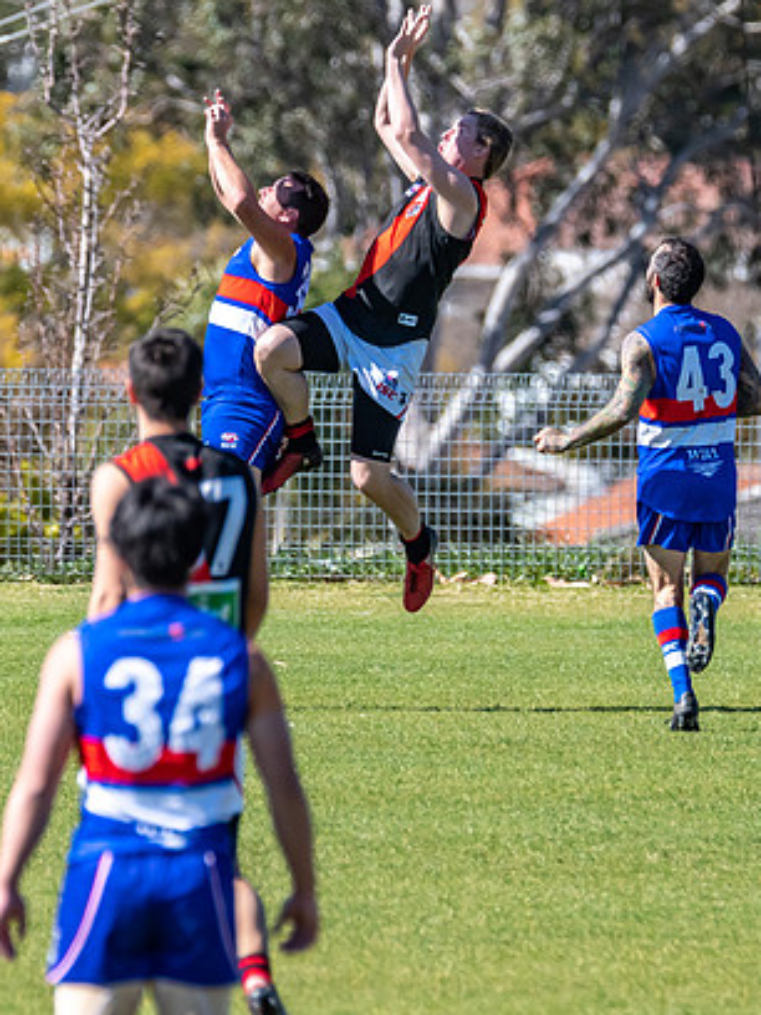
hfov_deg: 1.4
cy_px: 480
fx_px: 30778
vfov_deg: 1.9
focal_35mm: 1050
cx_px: 543
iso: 800
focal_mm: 420
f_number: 8
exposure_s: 1/2000
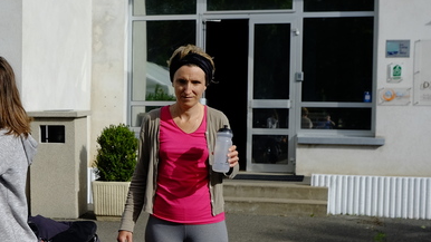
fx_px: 868
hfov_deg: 27.2
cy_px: 167
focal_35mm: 76
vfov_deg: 15.8
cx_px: 75
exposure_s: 1/1100
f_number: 4
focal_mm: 23
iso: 400
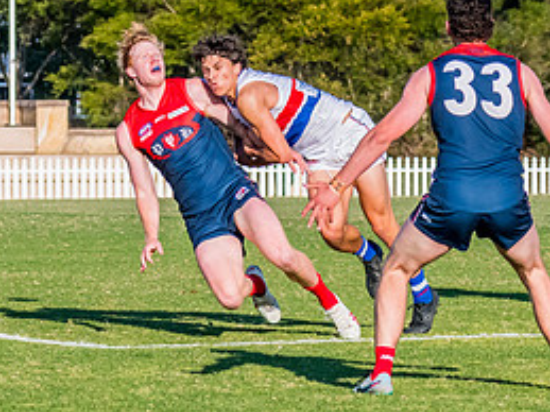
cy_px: 164
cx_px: 120
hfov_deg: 3.5
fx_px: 9036
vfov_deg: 2.6
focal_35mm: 569
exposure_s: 1/1600
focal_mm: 170
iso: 800
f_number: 10
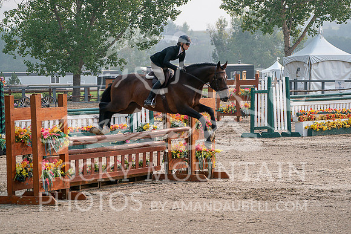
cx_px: 176
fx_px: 1560
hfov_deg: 12.8
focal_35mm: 160
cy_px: 117
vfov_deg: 8.6
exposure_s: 1/1000
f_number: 5.6
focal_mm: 160
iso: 500
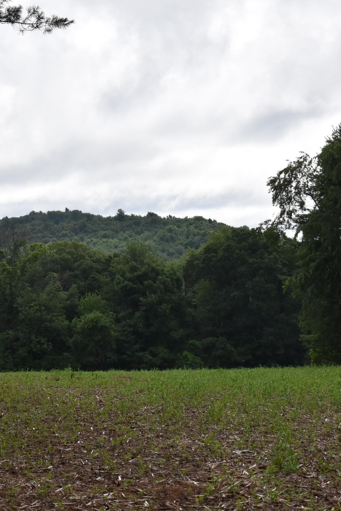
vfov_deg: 16.4
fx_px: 1772
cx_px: 101
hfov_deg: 11.0
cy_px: 254
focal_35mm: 125
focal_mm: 55
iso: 900
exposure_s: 1/4000
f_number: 5.6
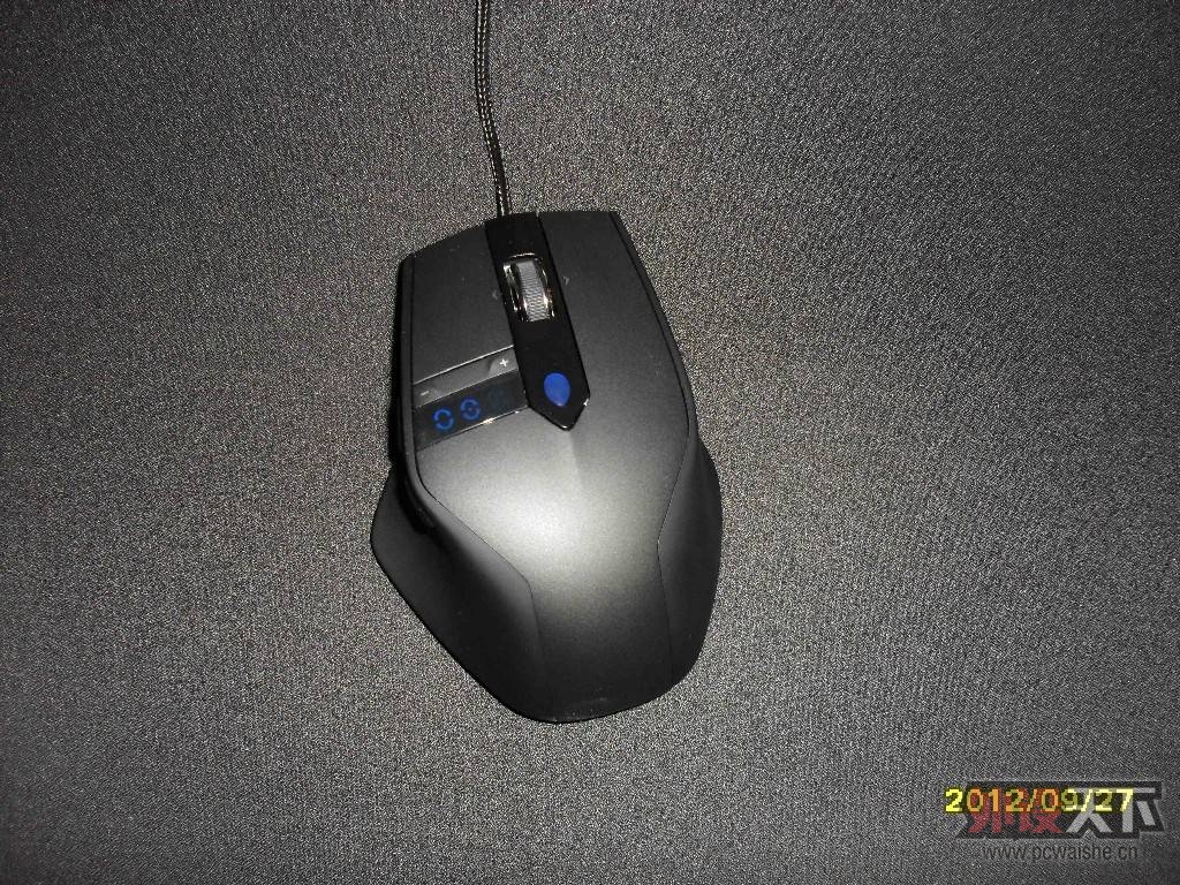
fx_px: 1193
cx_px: 590
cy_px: 442
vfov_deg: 40.7
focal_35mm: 35
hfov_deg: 52.6
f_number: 3.2
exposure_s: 1/45
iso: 200
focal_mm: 6.3
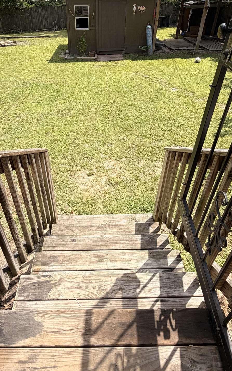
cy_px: 148
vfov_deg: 74.0
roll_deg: -0.9
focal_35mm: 24
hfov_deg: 51.0
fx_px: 243
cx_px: 104
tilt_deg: -35.1
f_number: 2.2
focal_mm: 2.22
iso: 40
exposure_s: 1/717
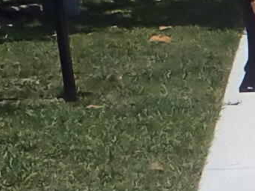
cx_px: 489
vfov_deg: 10.1
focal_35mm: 146
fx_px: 1076
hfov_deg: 12.2
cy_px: 171
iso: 102
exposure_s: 1/3745
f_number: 2.4
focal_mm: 2.38
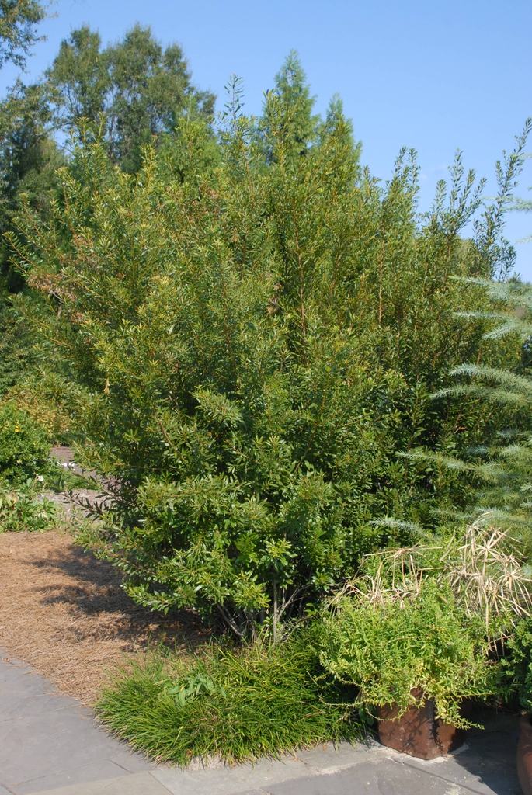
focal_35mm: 42
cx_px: 266
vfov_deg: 46.4
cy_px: 398
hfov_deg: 32.0
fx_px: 929
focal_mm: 28
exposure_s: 1/320
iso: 400
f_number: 9
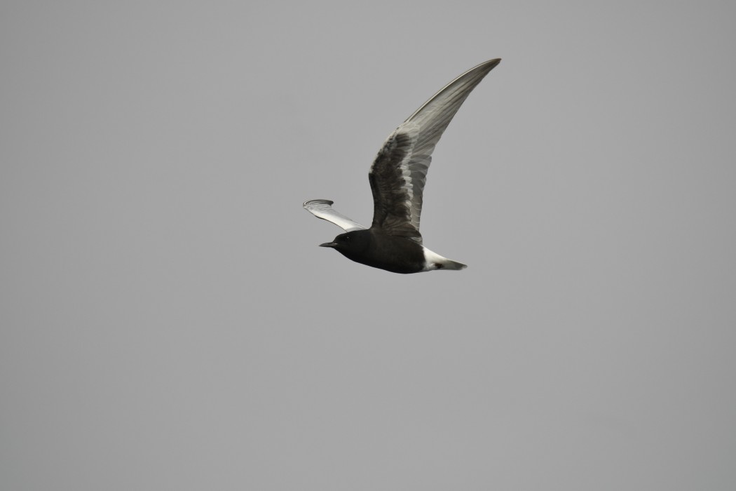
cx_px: 368
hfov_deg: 3.0
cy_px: 246
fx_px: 14106
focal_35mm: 690
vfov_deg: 2.0
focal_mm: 460
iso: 180
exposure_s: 1/1600
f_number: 6.3
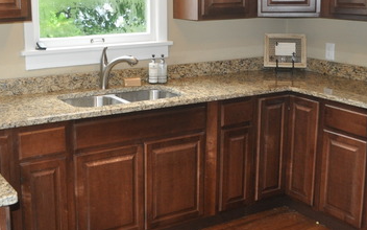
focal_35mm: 50
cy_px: 49
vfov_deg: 25.4
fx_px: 500
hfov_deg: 40.0
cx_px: 140
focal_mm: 18
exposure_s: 1/60
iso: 800
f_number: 3.5
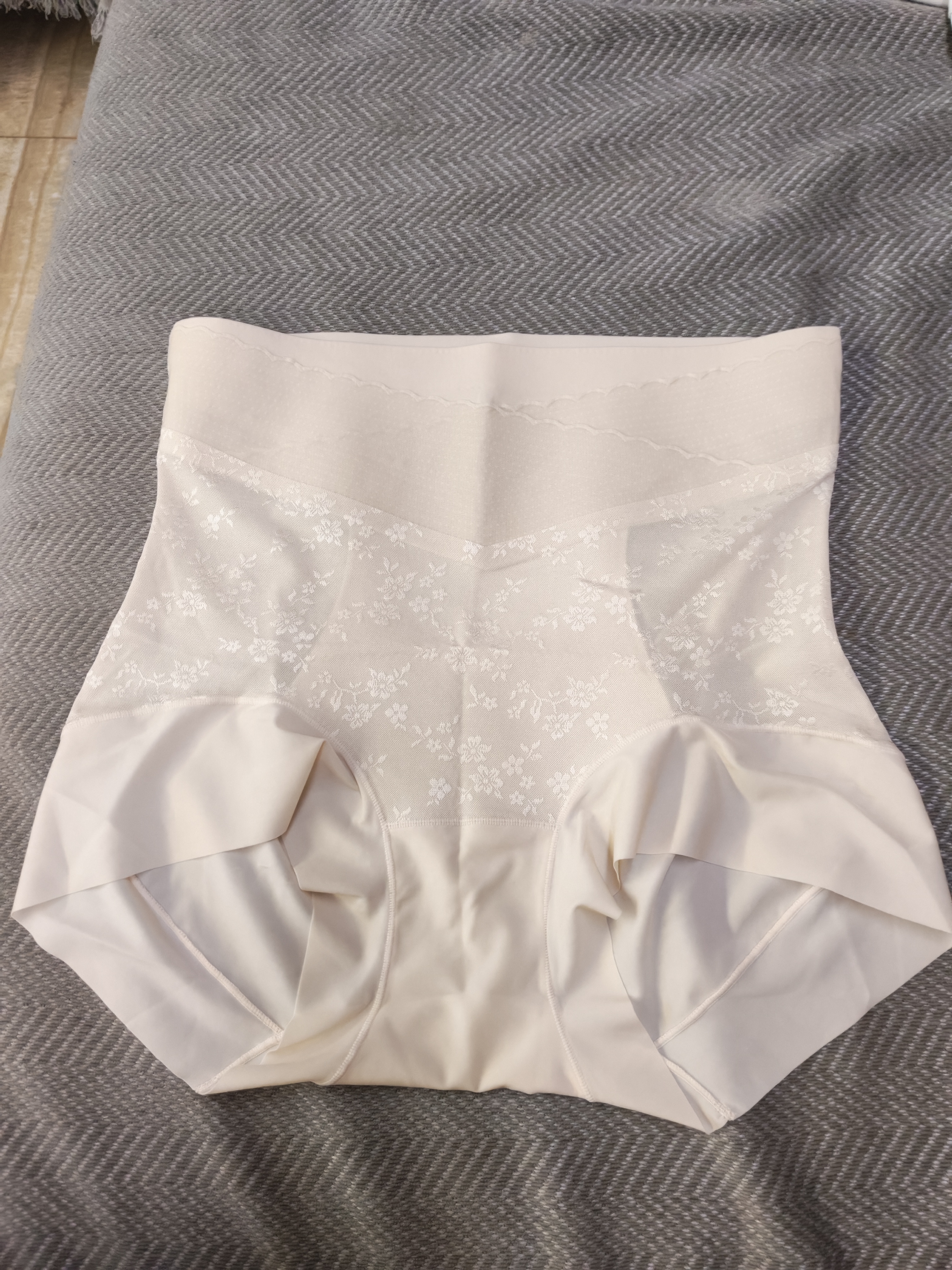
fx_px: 990
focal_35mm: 27
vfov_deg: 65.3
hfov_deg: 51.4
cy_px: 635
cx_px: 476
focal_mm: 5.52
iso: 1000
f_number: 1.95
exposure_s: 1/33
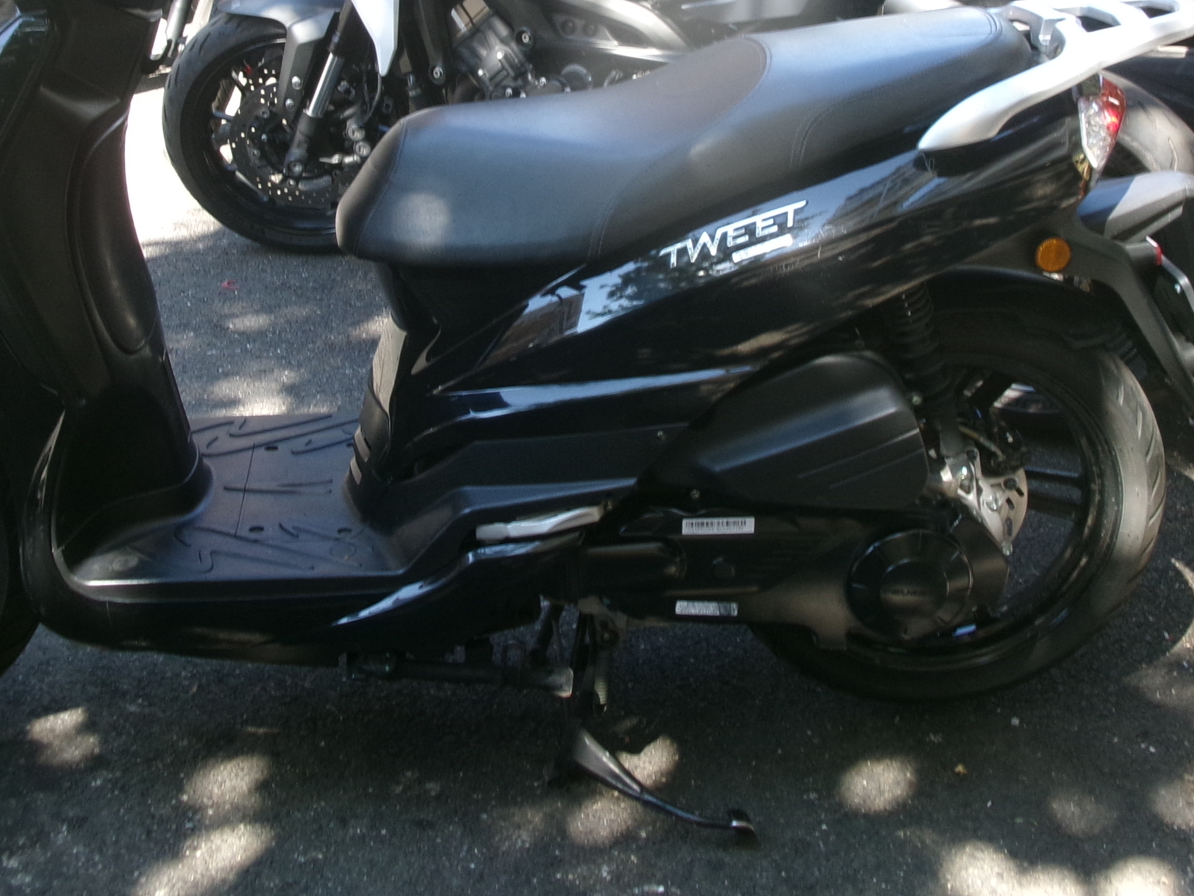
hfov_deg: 38.1
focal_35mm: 50
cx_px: 511
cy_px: 175
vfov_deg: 28.5
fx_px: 1725
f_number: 3.9
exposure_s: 1/75
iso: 100
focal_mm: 5.1
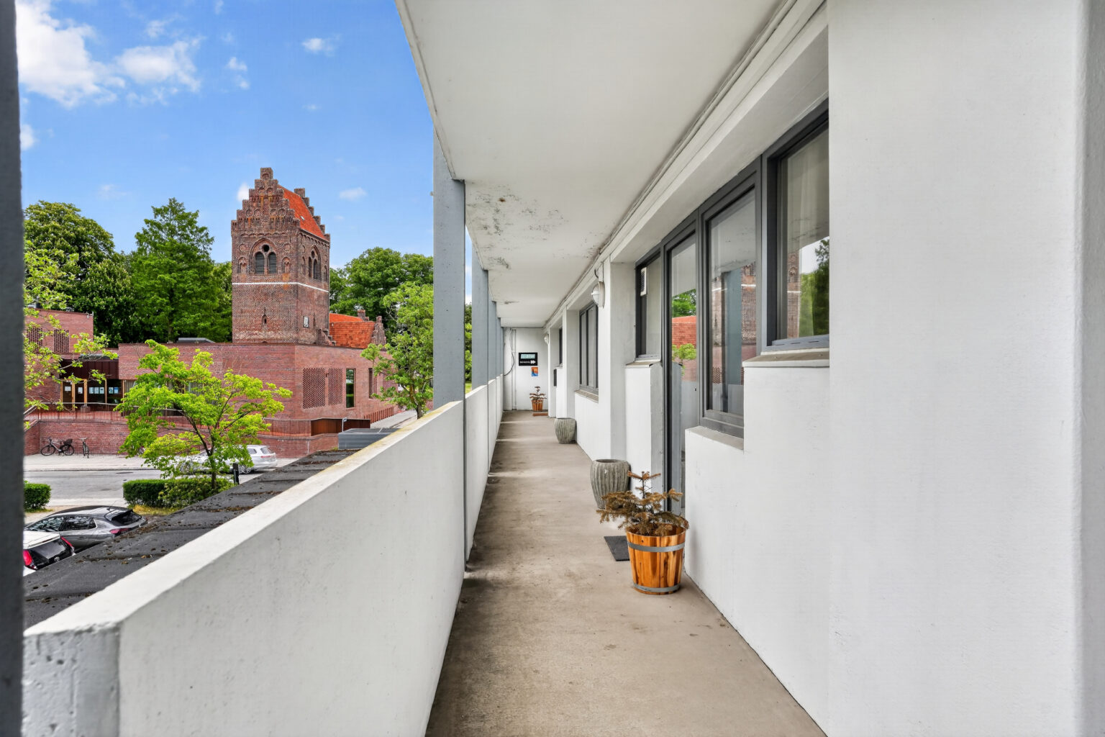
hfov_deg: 81.2
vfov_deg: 59.5
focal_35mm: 21
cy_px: 368
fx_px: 645
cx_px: 552
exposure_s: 1/250
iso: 400
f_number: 8
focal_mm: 21
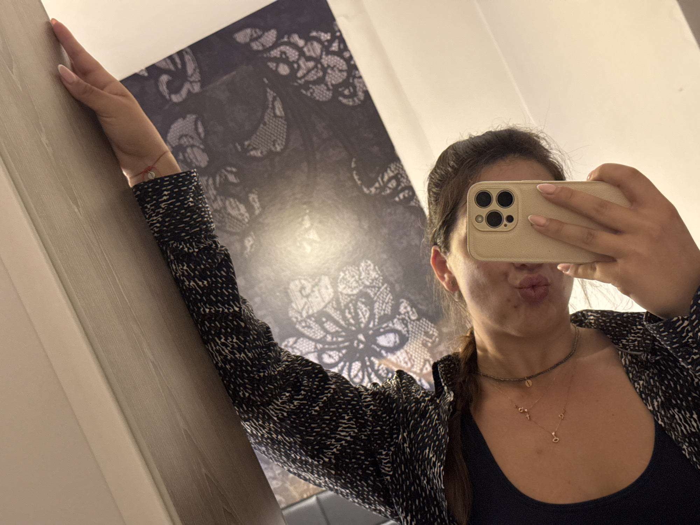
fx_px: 971
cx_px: 350
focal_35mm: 48
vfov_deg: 30.3
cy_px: 262
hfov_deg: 39.7
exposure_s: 1/18
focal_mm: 6.76
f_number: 1.78
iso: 800
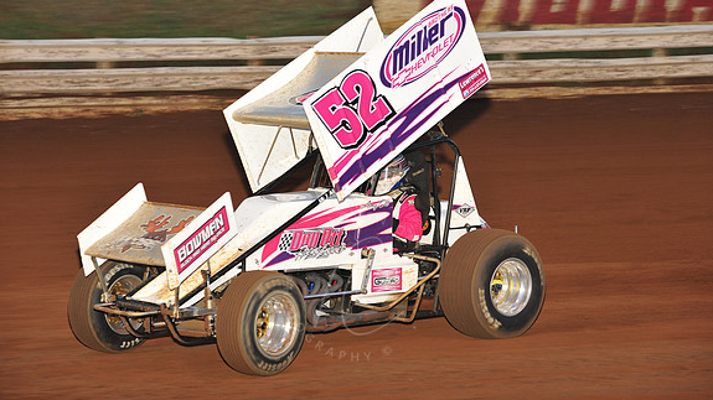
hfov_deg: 16.3
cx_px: 357
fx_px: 2495
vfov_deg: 9.2
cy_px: 172
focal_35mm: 132
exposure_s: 1/320
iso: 800
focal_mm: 125
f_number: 6.3
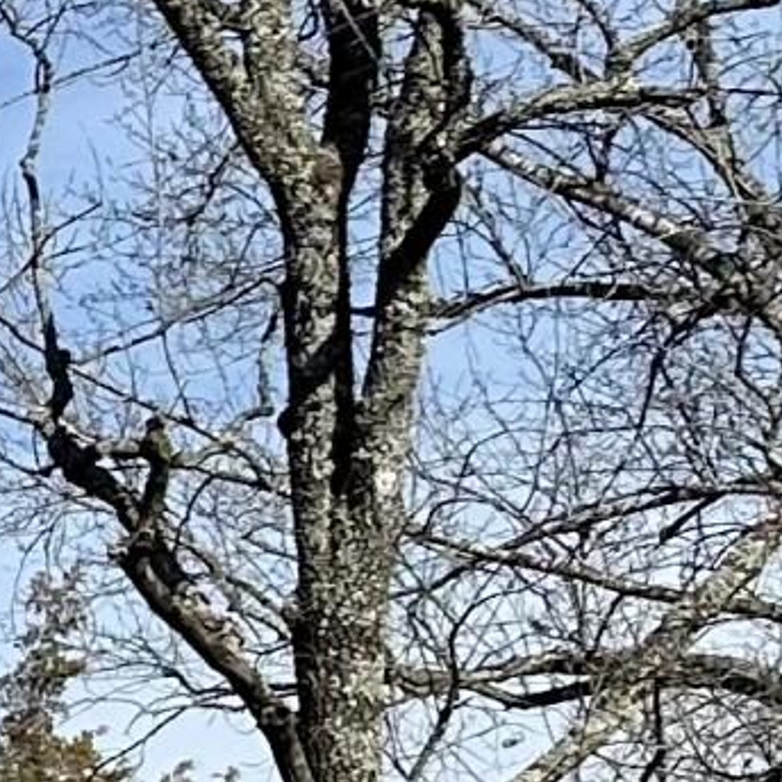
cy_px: 1378
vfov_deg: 9.1
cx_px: -2551
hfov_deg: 6.8
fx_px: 4728
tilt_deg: +4.0
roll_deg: +0.1
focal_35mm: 185
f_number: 1.78
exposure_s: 1/6211
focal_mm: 6.86
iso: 80
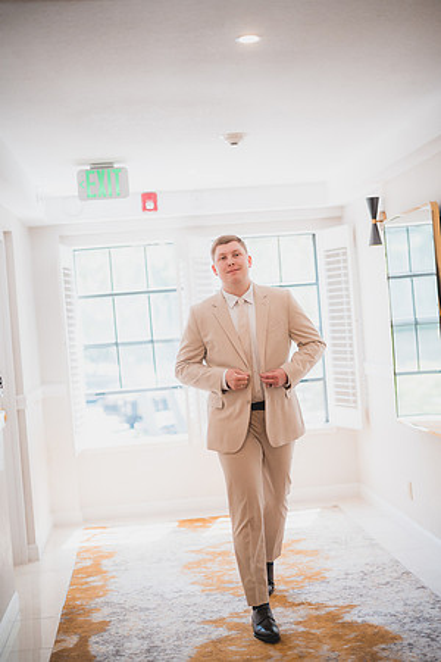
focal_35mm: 50
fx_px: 919
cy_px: 331
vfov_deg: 39.6
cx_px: 220
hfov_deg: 27.0
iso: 800
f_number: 1.4
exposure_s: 1/1600
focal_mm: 50
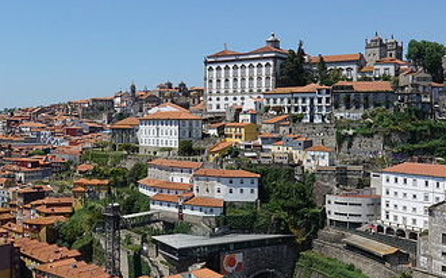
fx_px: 522
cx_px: 139
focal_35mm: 43
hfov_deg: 45.3
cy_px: 130
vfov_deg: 29.8
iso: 125
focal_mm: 8.8
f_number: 5.6
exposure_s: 1/640
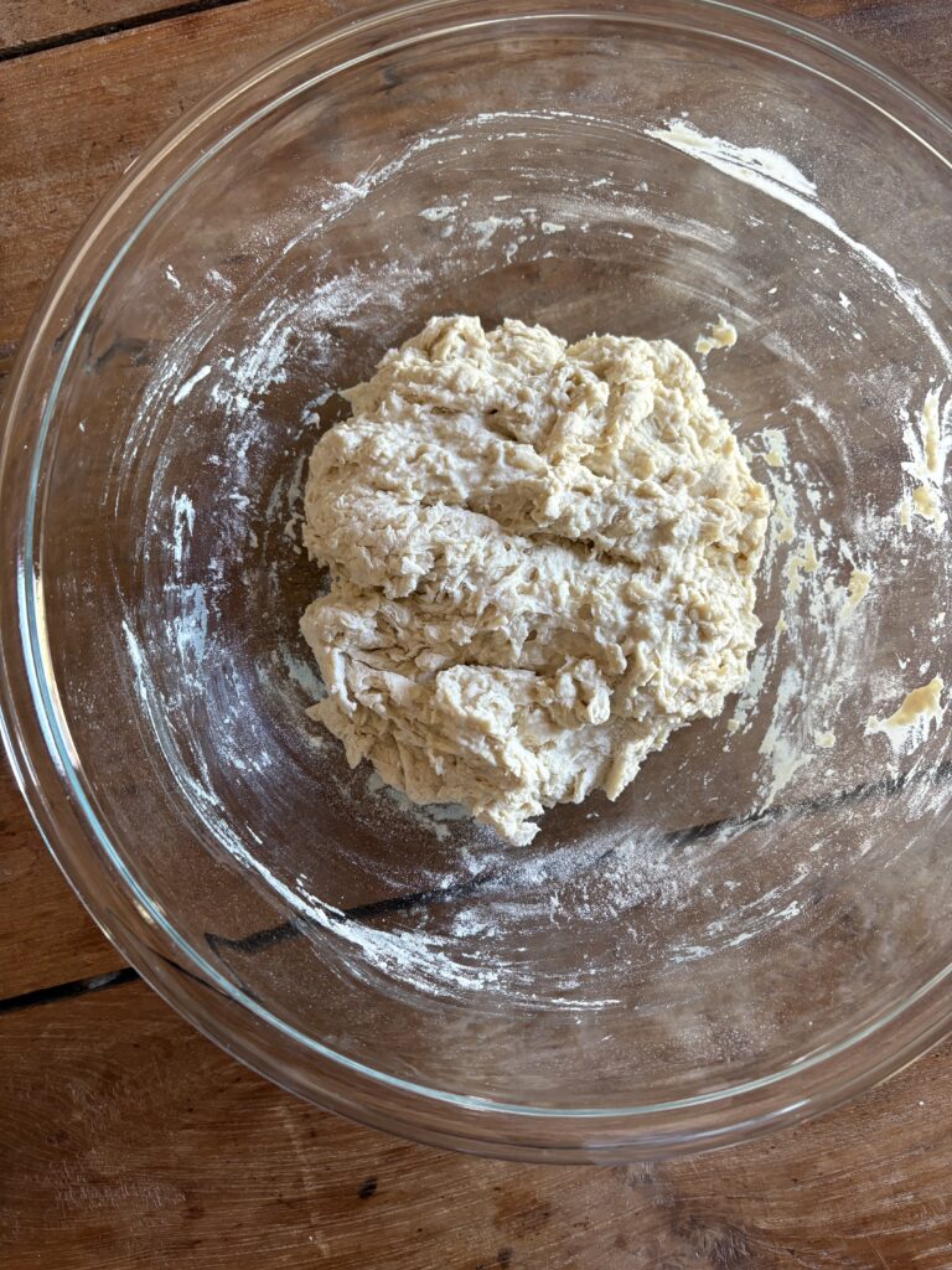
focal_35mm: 26
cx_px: 476
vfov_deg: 67.3
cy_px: 635
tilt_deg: -87.9
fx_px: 953
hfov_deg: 53.1
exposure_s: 1/60
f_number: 1.6
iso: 160
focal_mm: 5.96
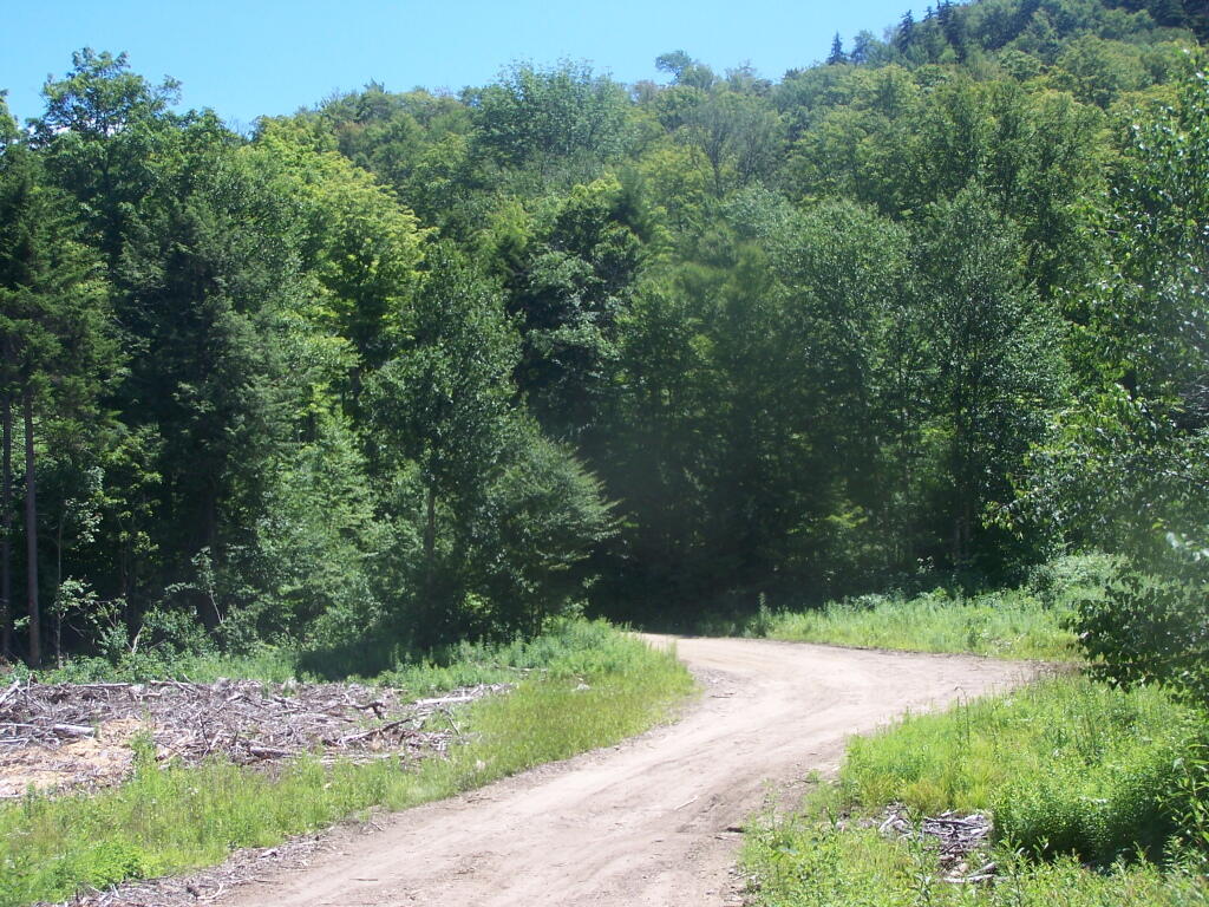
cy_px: 454
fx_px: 1956
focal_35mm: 56
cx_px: 604
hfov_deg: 34.3
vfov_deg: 26.1
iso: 80
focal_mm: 9.3
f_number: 3.1
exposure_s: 1/500
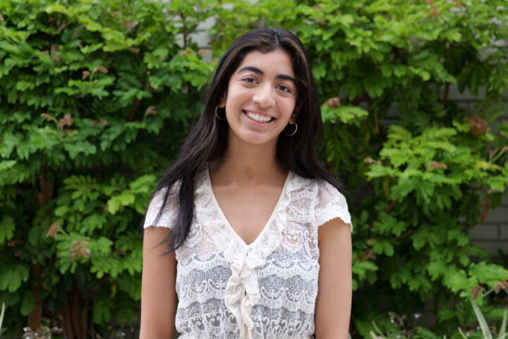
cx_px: 254
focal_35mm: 59
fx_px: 832
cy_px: 170
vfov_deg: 23.0
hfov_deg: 33.9
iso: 100
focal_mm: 59
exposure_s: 1/100
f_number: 4
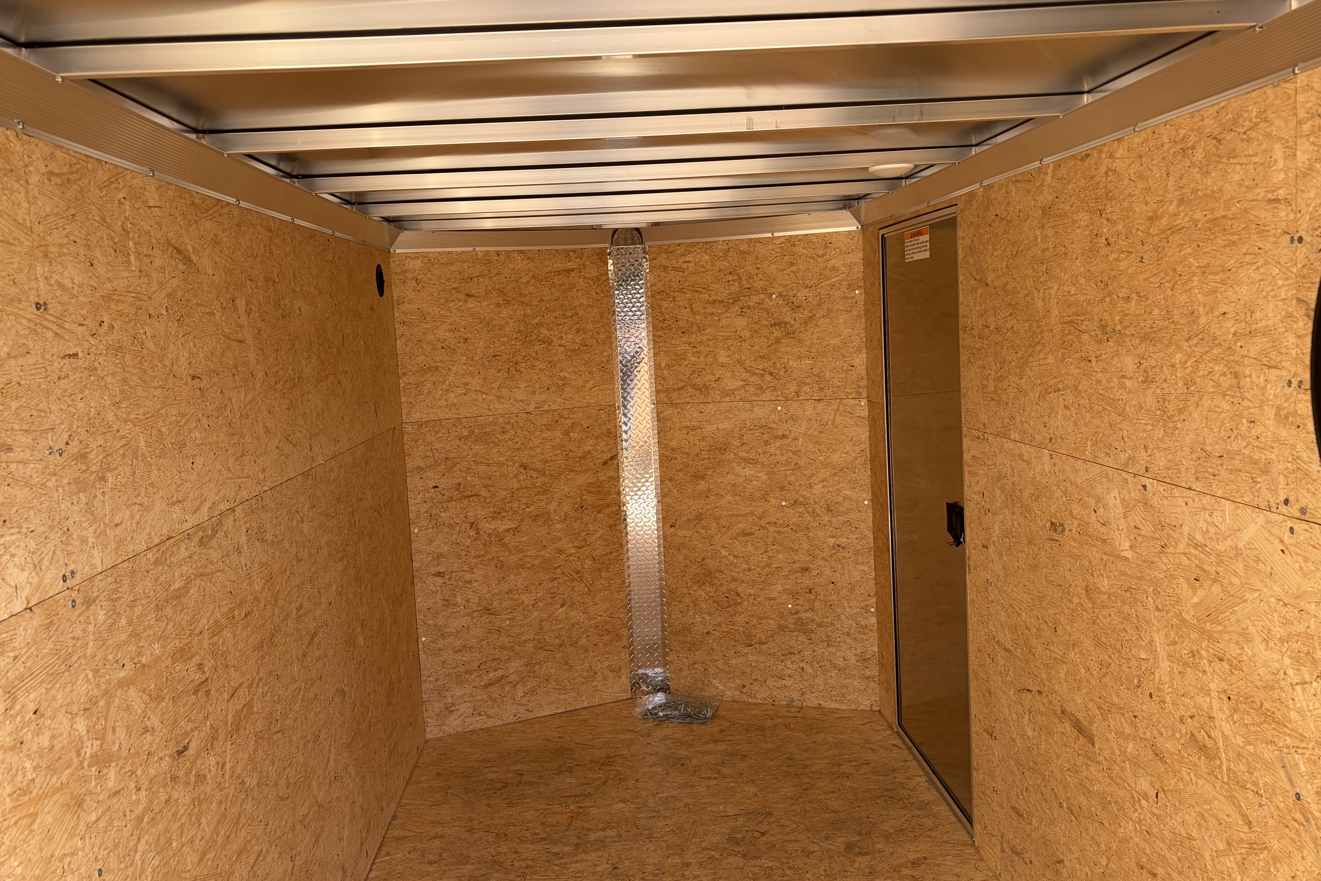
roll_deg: +2.9
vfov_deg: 46.4
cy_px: 412
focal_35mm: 28
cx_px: 648
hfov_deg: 65.5
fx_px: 1027
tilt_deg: -2.6
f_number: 1.6
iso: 50
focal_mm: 5.96
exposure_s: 1/820
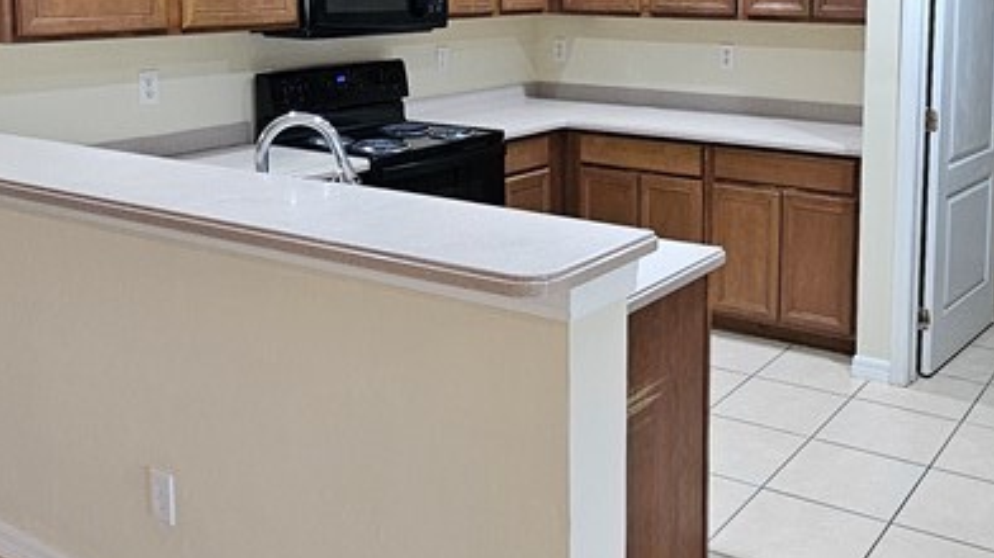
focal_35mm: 37
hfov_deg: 52.9
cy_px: 99
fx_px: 975
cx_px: 667
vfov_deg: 31.0
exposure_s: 1/40
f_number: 2.2
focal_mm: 2.2
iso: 320
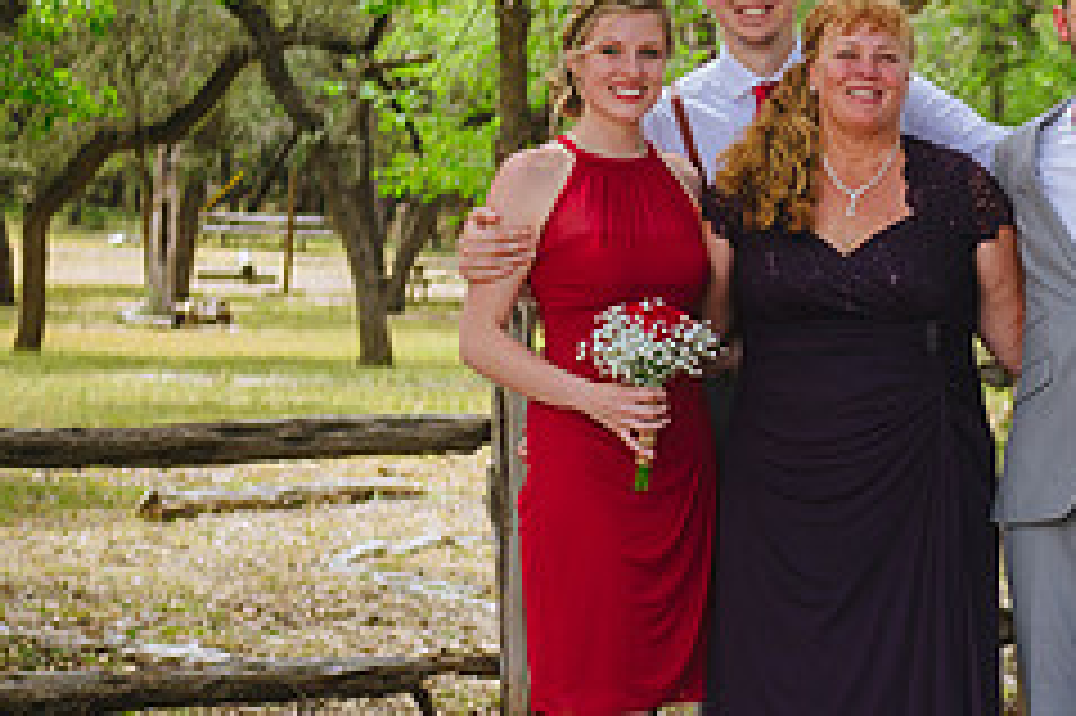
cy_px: 399
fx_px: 4719
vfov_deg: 8.7
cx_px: 1243
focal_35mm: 158
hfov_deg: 12.7
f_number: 4
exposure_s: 1/400
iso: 200
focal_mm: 65
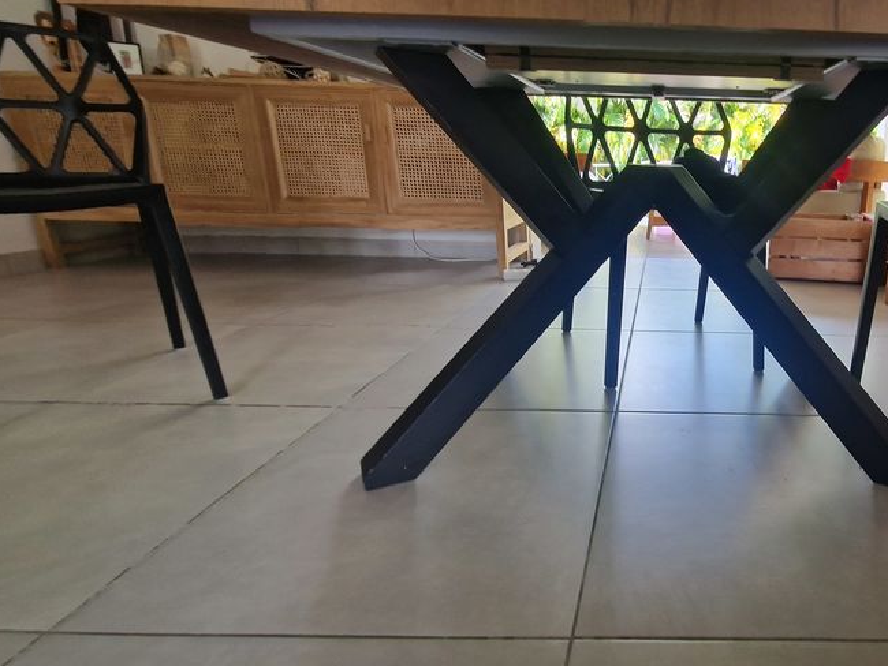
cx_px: 676
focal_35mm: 20
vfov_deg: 66.0
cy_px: 326
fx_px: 513
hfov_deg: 75.2
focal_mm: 2.2
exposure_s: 1/50
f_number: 2.2
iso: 100
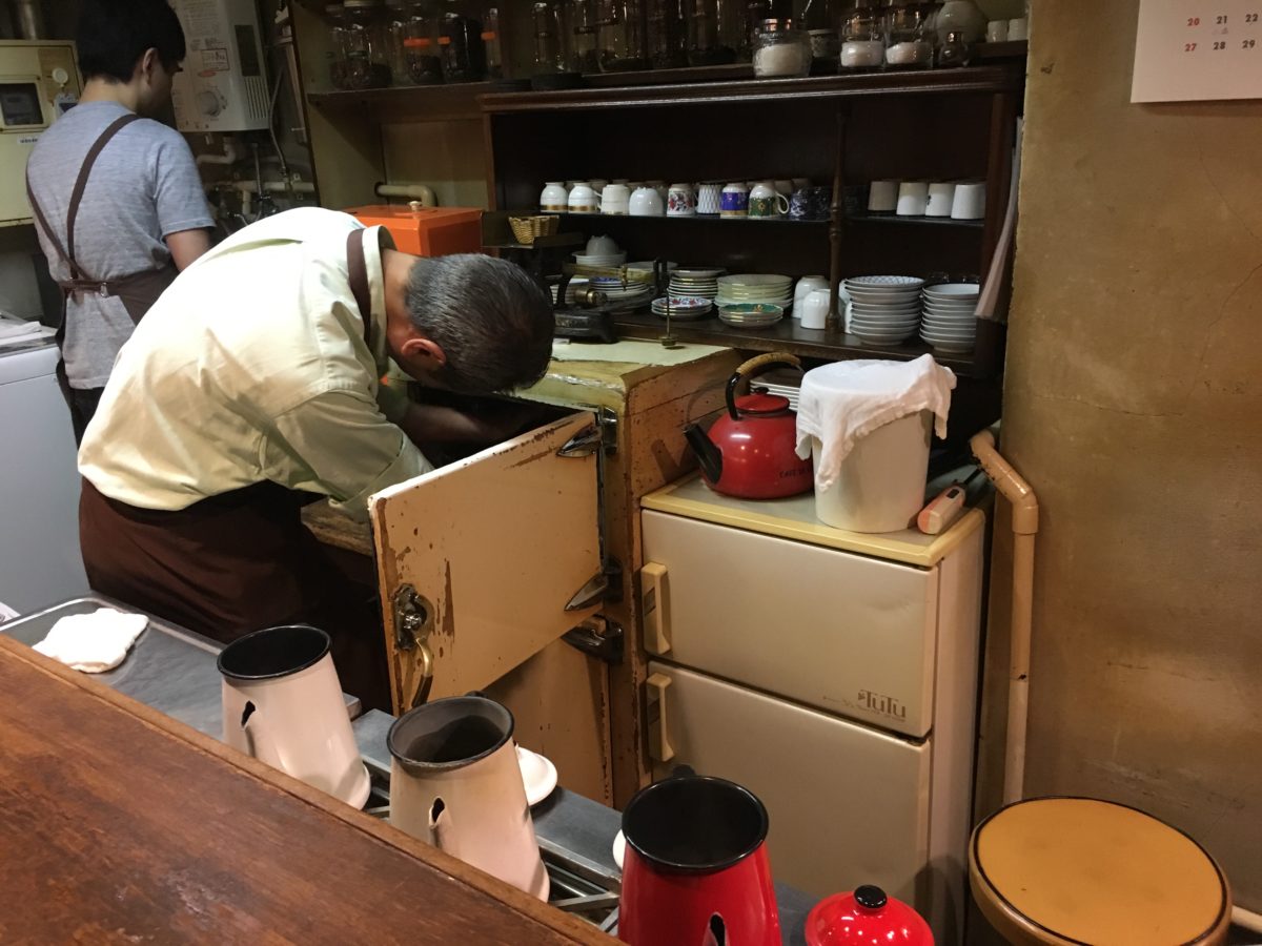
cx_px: 631
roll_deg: +2.6
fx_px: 1057
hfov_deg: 61.7
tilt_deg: -18.8
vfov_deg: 48.2
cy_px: 473
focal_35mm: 29
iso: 200
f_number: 2.2
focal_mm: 4.15
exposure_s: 1/17
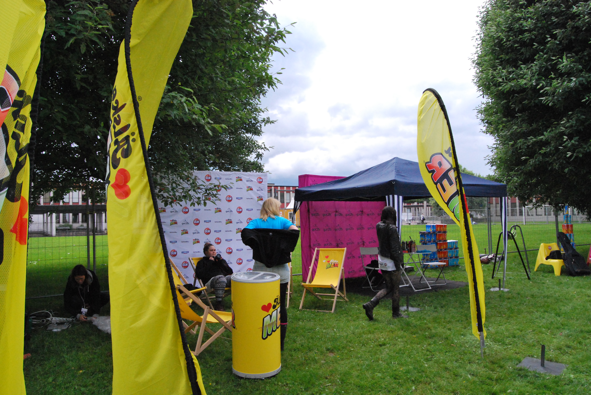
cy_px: 198
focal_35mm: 27
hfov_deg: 67.3
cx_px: 296
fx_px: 444
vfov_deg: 48.0
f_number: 14
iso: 1600
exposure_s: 1/800
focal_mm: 18
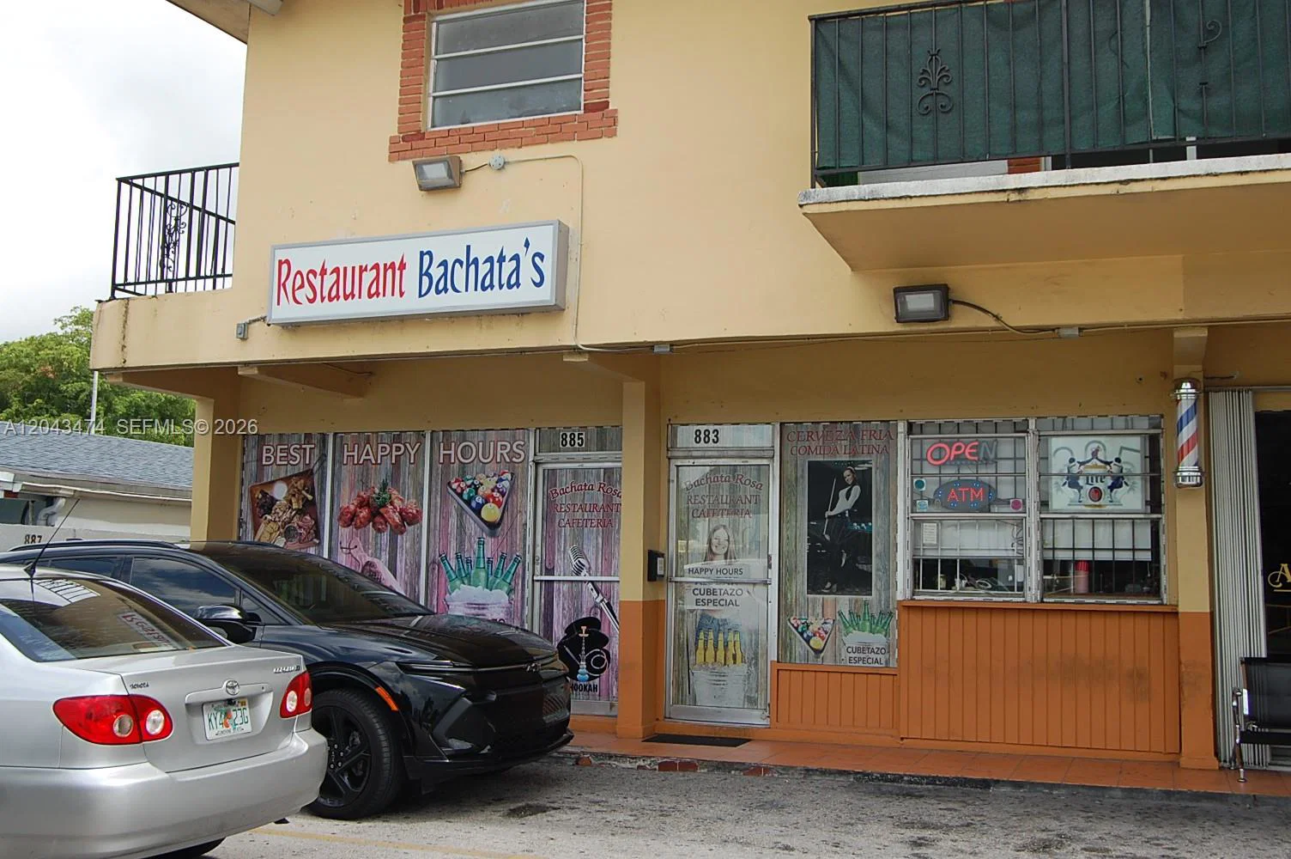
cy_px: 430
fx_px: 1290
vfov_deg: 36.8
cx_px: 646
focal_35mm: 36
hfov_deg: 53.2
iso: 200
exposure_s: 1/200
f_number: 7.1
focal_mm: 24
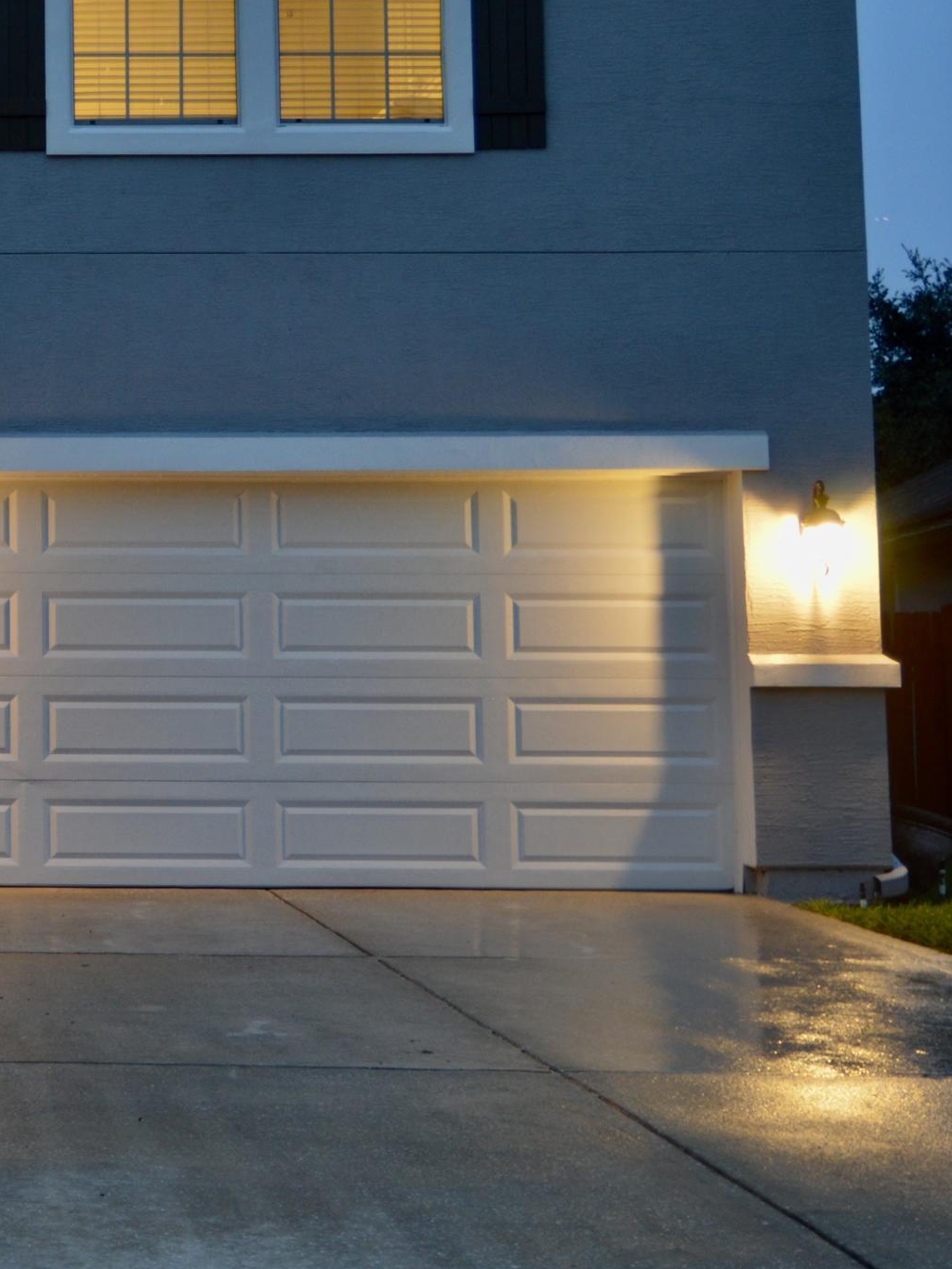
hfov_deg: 18.0
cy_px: 388
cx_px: -327
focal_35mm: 76
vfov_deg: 25.5
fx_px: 2786
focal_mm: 24
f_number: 2.8
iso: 400
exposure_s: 1/4
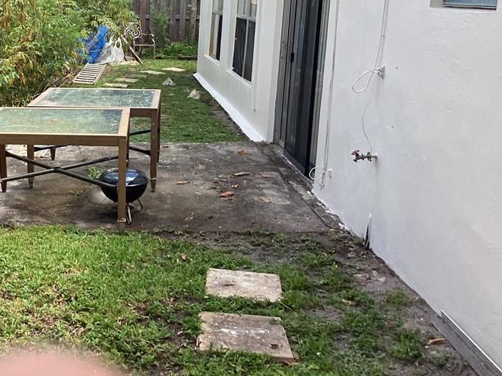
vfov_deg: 29.4
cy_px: 110
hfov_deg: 37.8
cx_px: 119
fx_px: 711
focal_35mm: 49
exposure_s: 1/253
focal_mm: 3.3
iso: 25
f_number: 2.4
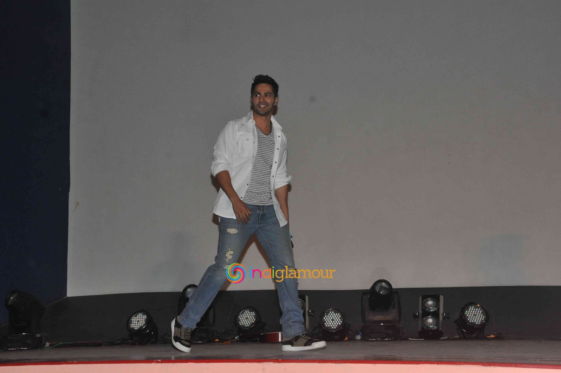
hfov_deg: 31.9
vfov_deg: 21.5
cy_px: 186
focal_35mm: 63
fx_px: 981
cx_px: 280
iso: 1000
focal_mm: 42
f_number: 13
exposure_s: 1/200
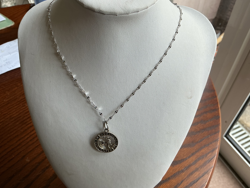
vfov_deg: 48.2
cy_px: 94
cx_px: 125
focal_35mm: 29
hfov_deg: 61.7
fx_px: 209
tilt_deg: -45.9
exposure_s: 1/100
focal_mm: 3
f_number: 1.8
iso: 32
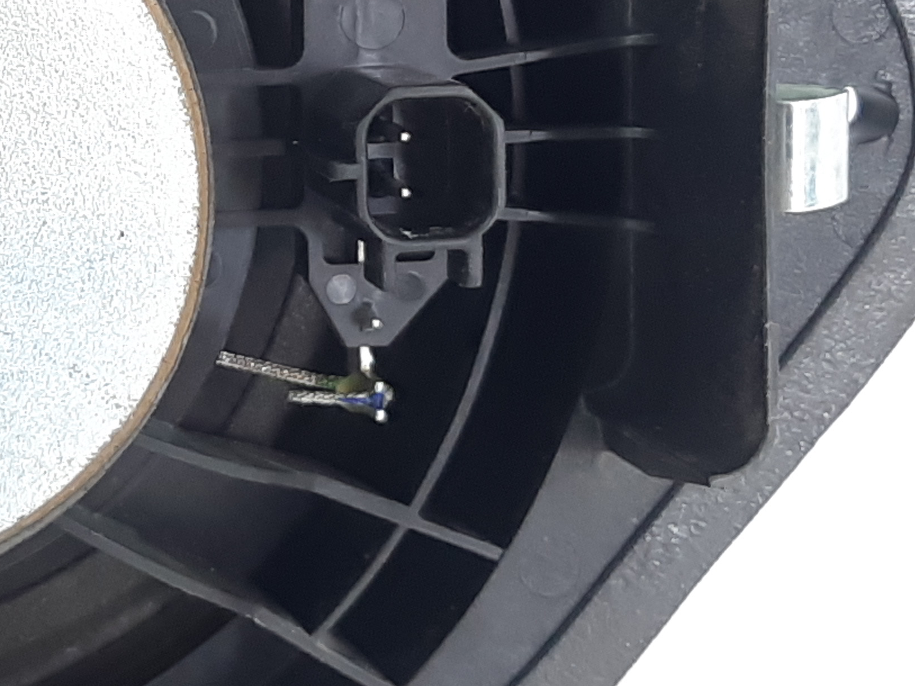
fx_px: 2485
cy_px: 64
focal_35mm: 94
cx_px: -174
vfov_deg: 15.5
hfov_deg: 19.7
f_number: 1.7
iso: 125
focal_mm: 3.93
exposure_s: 1/33
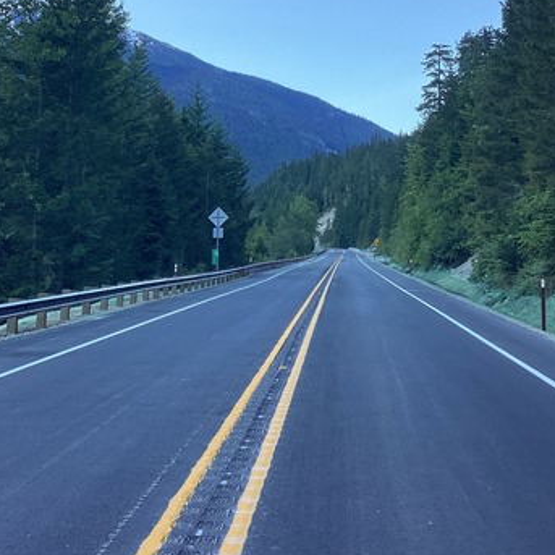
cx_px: 220
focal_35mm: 53
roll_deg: -0.9
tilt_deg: +7.2
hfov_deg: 32.1
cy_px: 173
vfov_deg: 31.9
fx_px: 961
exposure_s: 1/121
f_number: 2.4
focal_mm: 3.3
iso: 25
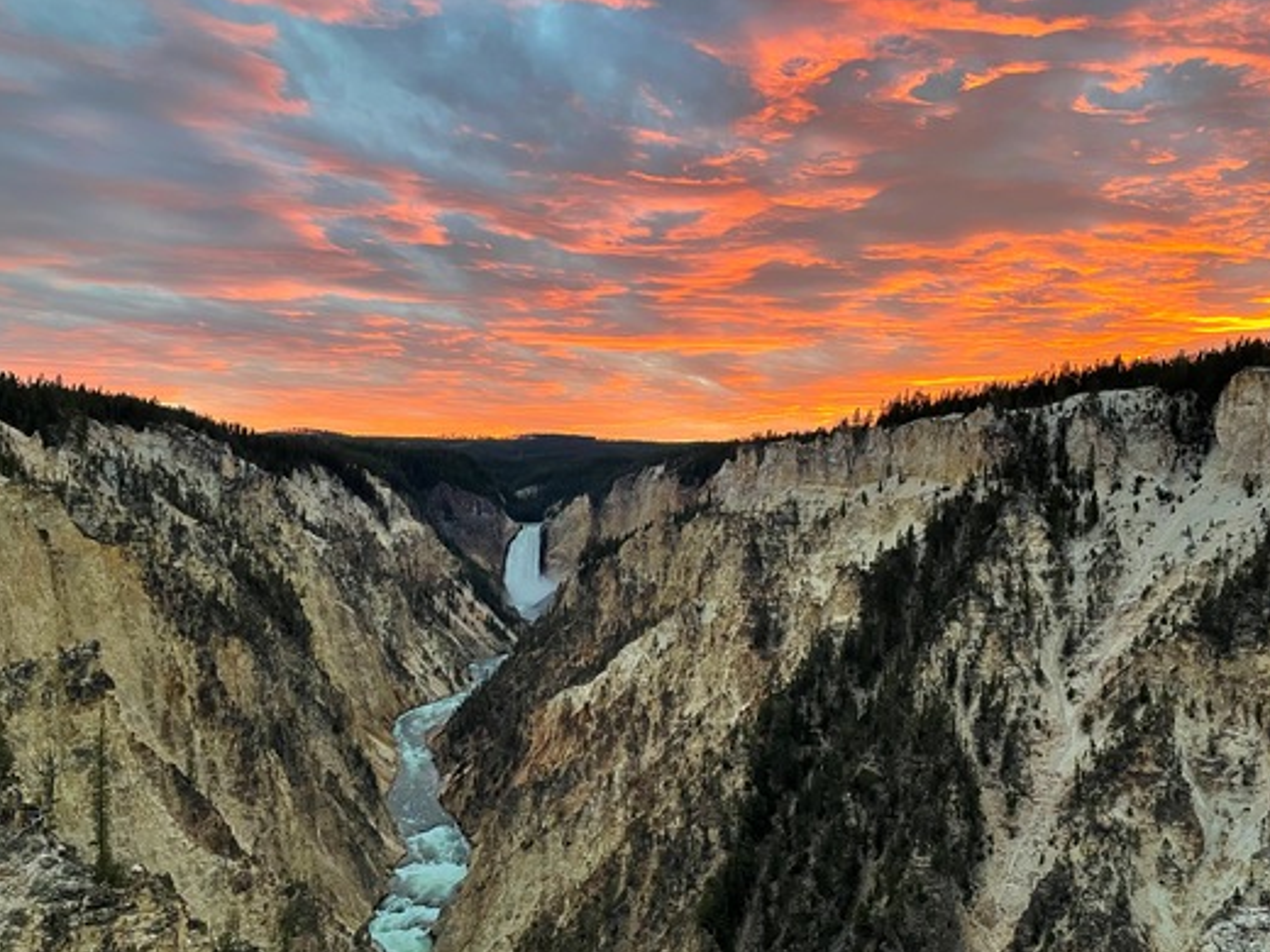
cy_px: 508
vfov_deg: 49.7
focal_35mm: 28
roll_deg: -2.0
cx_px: 662
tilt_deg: -0.5
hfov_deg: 63.4
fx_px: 1027
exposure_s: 1/60
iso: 125
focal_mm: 4.2
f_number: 1.6
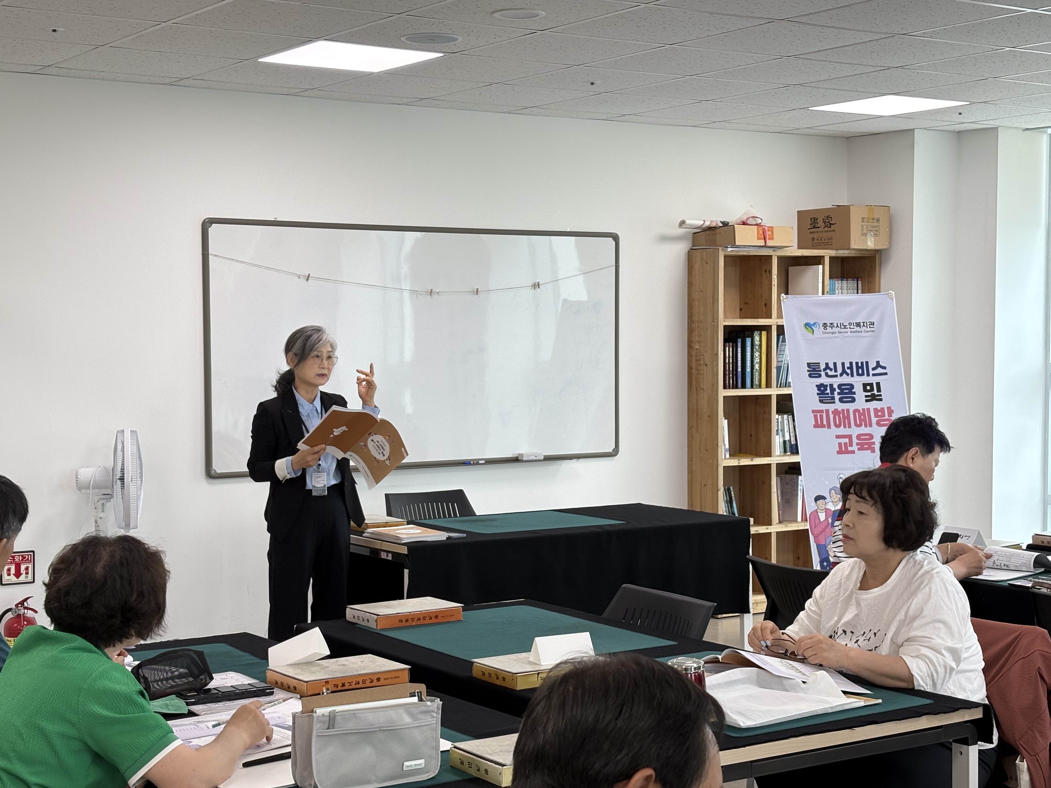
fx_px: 1731
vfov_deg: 25.7
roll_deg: +0.2
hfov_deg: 33.8
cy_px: 416
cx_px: 489
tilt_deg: -2.9
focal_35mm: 57
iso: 32
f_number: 1.6
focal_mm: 5.96
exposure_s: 1/127
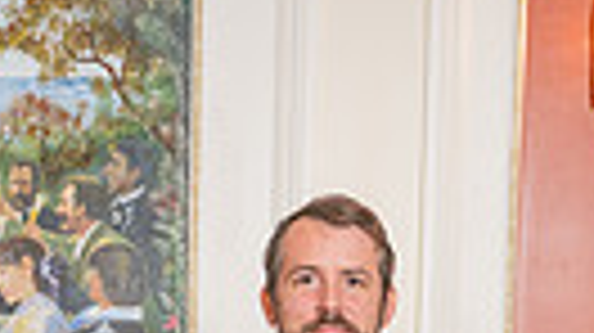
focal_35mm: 166
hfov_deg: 12.9
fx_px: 2612
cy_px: 909
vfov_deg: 6.8
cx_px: 103
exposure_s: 1/200
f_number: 2.8
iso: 320
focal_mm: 31
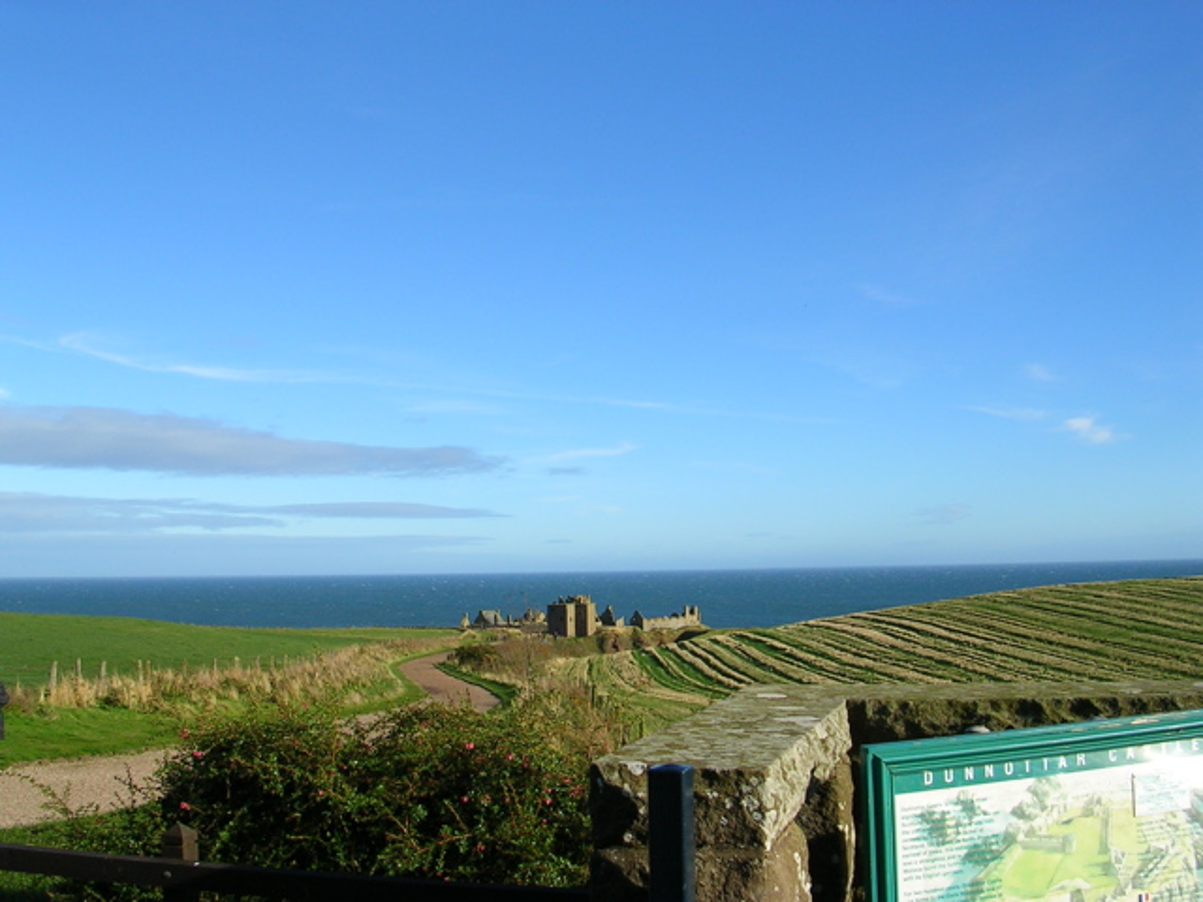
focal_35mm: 38
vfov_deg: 37.7
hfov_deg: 49.0
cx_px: 602
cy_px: 451
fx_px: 1321
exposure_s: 1/280
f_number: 5.6
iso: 50
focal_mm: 5.8
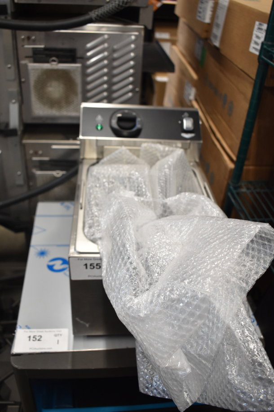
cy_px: 206
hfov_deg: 40.0
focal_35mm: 33
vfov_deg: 57.2
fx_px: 377
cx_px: 137
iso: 900
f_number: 3.8
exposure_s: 1/40
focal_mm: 22
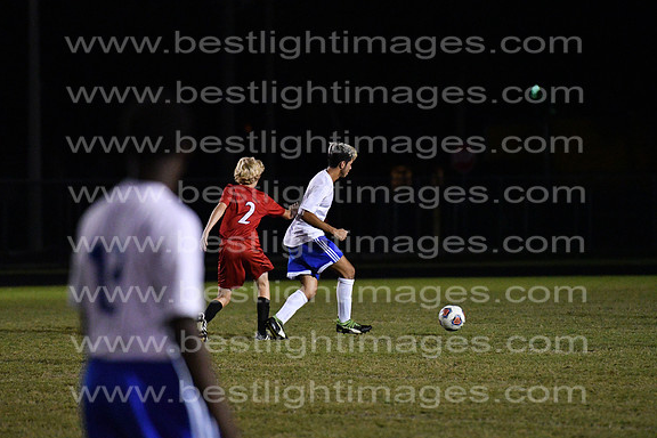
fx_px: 5511
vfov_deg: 4.6
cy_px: 220
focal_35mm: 302
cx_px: 328
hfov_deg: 6.8
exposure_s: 1/1000
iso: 6400
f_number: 4
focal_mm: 200
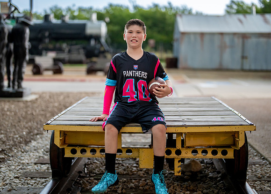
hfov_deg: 33.2
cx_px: 133
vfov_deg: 24.0
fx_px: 454
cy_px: 87
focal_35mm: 59
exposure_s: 1/400
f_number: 1.2
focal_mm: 50
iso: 1250
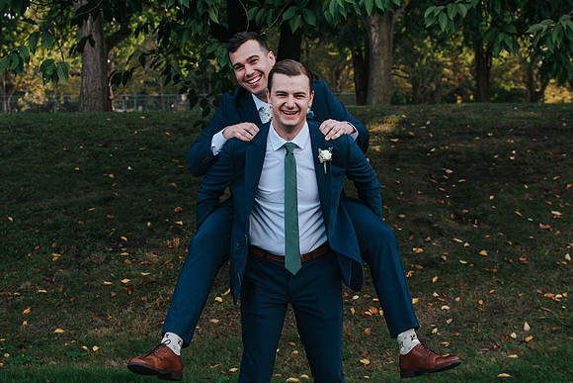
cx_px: 286
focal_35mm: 55
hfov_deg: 36.3
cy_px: 192
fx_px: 874
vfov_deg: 24.7
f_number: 3.5
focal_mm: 35
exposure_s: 1/250
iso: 100
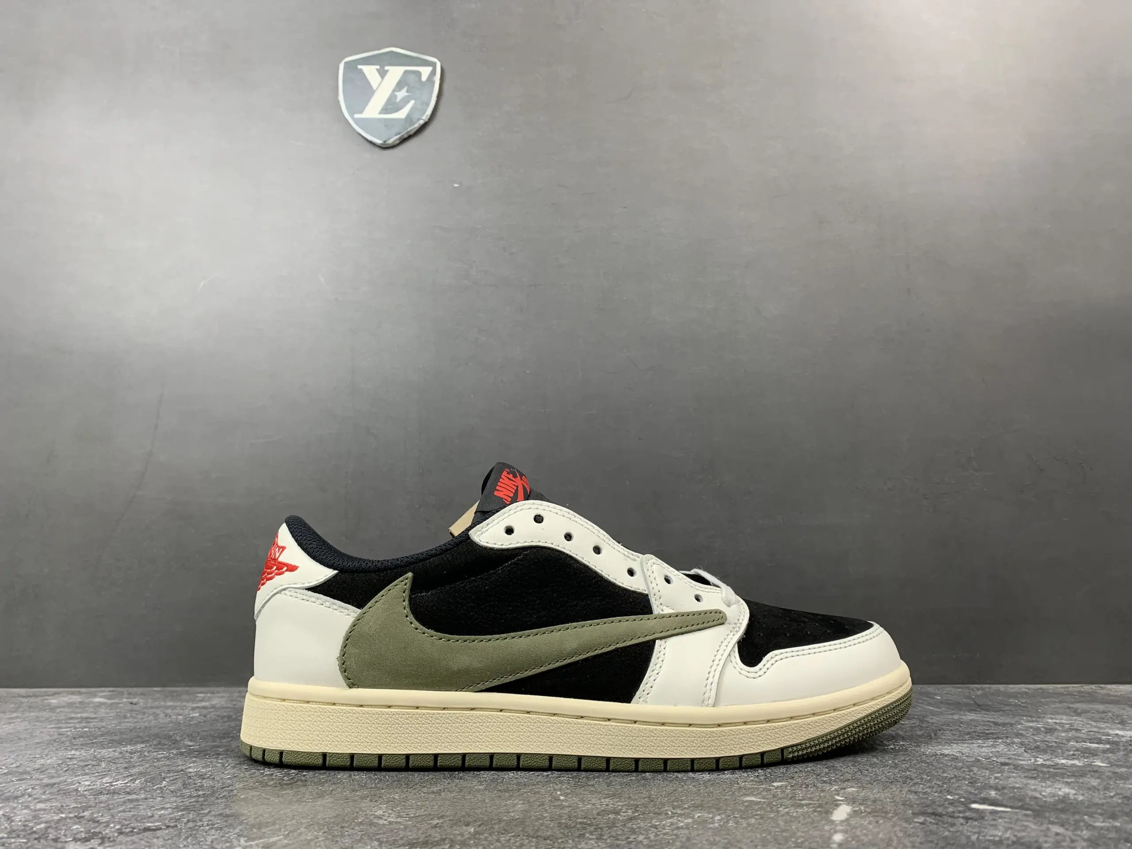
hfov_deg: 67.3
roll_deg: +0.8
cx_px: 566
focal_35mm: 26
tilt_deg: +11.0
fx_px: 850
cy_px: 424
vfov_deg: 53.1
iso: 64
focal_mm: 4.25
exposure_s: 1/48
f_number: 1.8
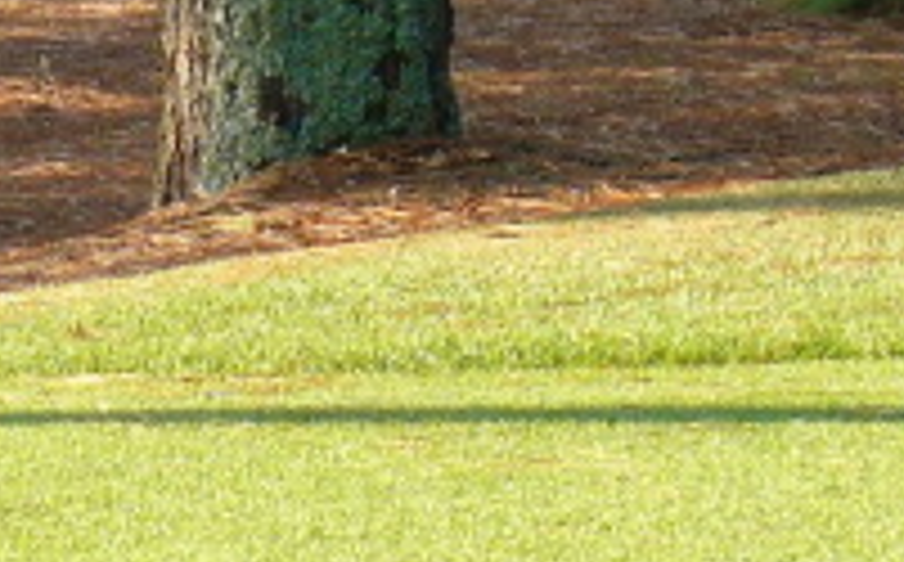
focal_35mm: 476
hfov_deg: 4.4
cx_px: 36
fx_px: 11711
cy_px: 31
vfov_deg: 2.7
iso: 80
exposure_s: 1/200
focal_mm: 14.5
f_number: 3.4
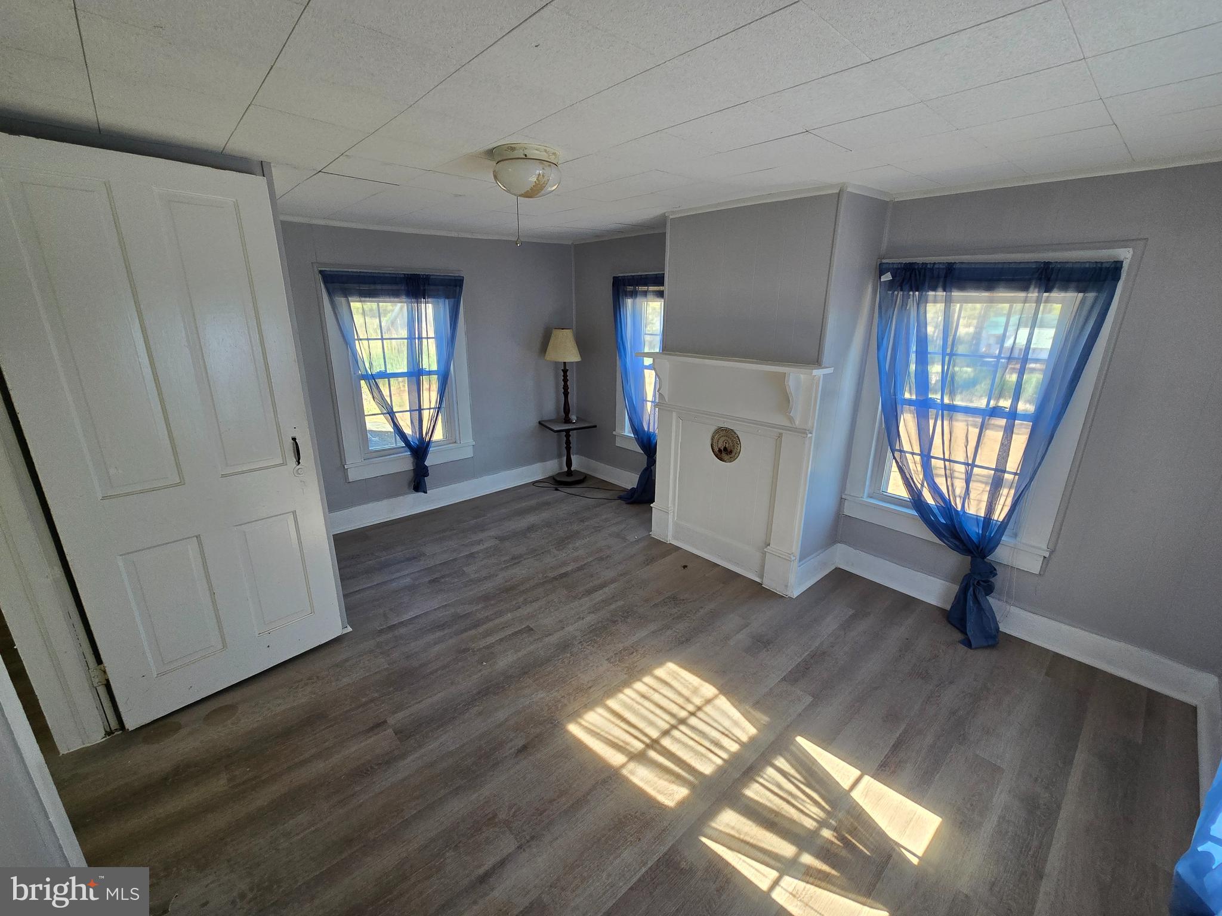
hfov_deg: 106.2
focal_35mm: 13
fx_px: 459
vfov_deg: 89.9
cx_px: 611
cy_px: 458
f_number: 2.2
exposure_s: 1/120
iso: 100
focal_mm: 2.2
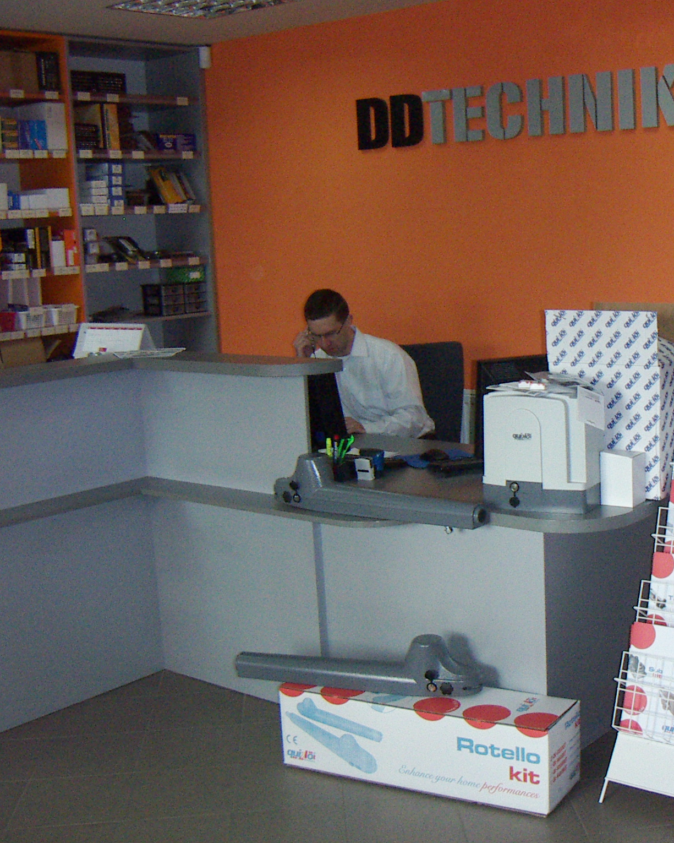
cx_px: 454
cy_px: 421
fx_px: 1172
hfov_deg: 31.8
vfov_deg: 39.5
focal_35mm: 47
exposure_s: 1/250
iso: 200
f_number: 2.8
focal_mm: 4.7
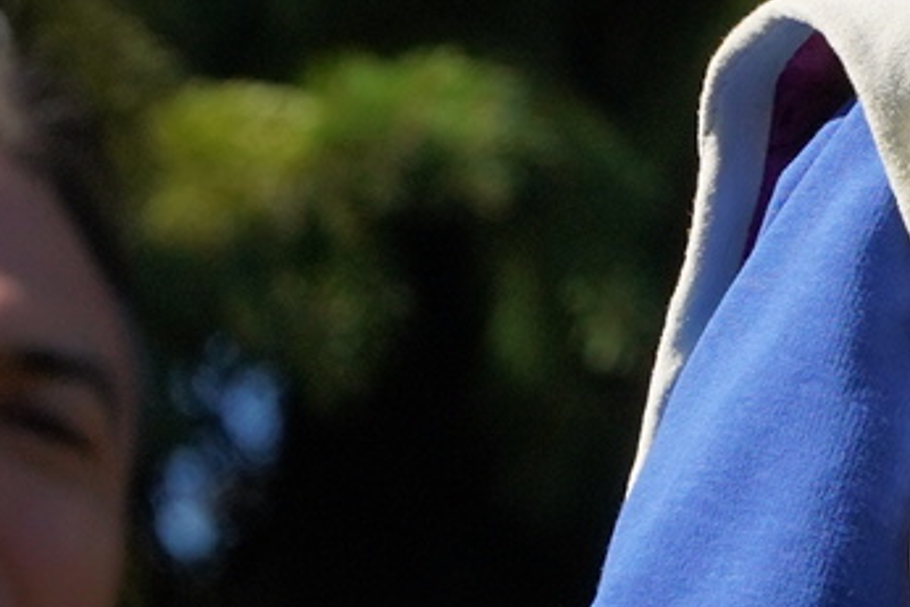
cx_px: 1562
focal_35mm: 990
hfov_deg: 2.1
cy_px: -289
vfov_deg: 1.4
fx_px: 25034
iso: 400
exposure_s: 1/1250
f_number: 7.1
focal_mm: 141.4
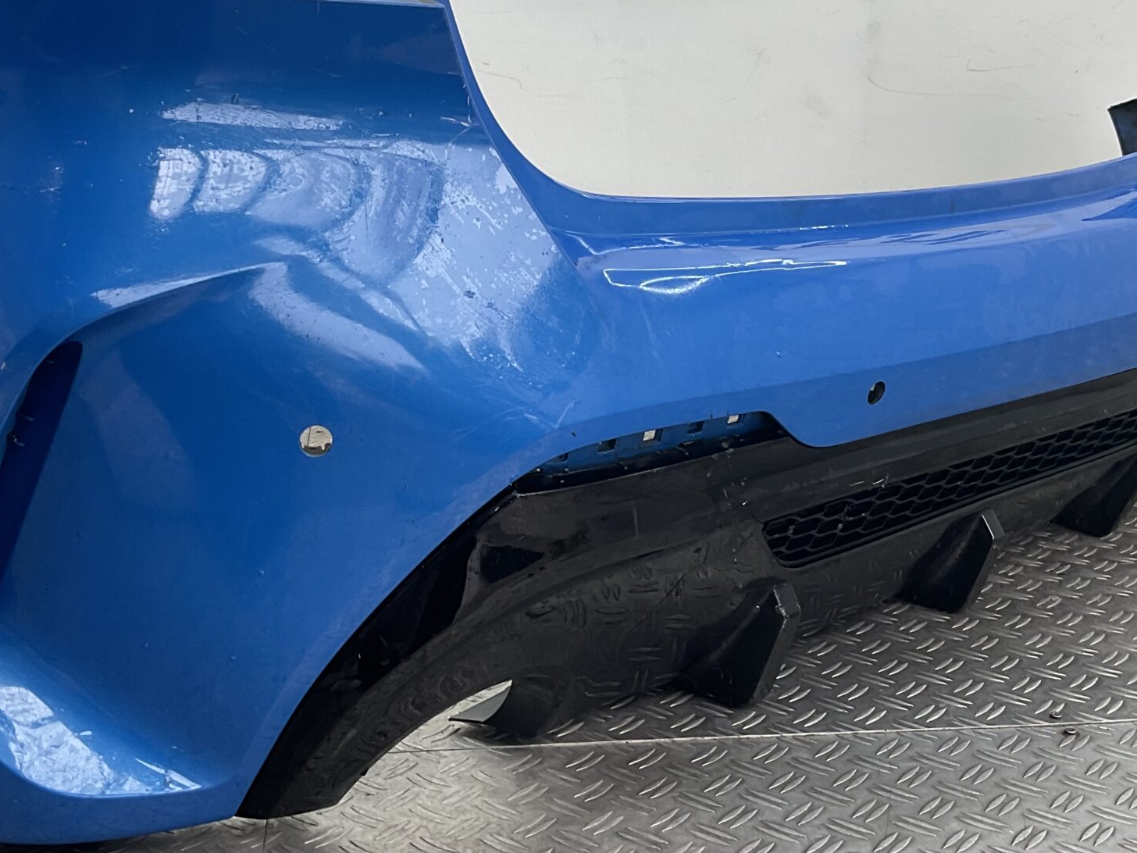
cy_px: 260
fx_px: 1675
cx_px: 520
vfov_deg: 28.3
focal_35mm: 51
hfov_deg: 37.5
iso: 20
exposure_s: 1/100
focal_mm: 3
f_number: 1.8
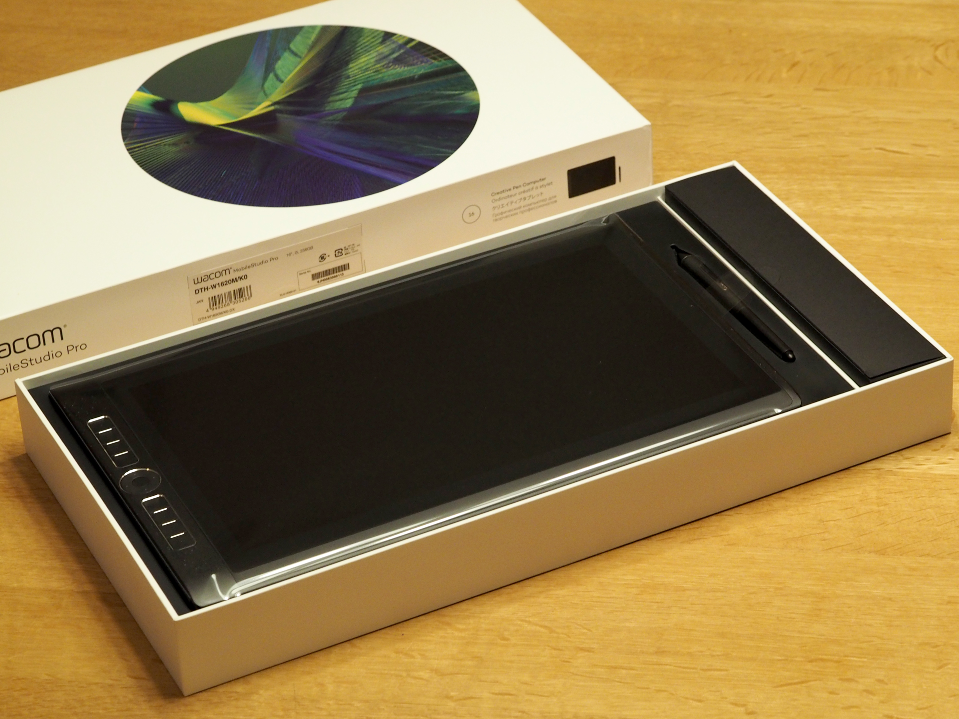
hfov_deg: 16.4
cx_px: 480
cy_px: 360
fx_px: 3324
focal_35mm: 120
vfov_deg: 12.3
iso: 1600
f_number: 5
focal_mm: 60
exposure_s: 1/80
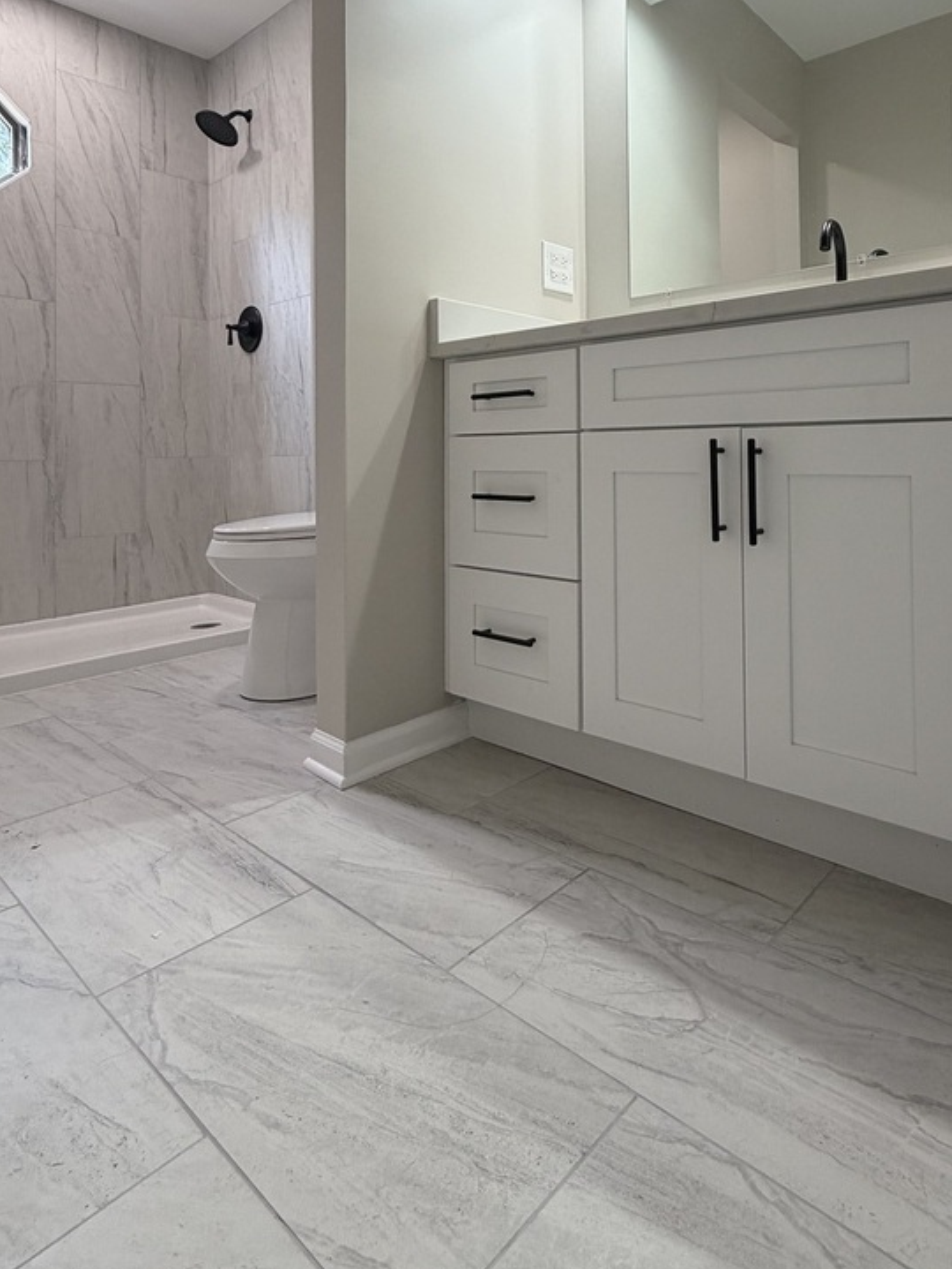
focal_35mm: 21
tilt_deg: +1.1
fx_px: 770
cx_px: 568
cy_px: 442
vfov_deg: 76.9
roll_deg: +0.2
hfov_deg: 62.9
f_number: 2.2
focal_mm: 2.22
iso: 160
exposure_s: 1/120
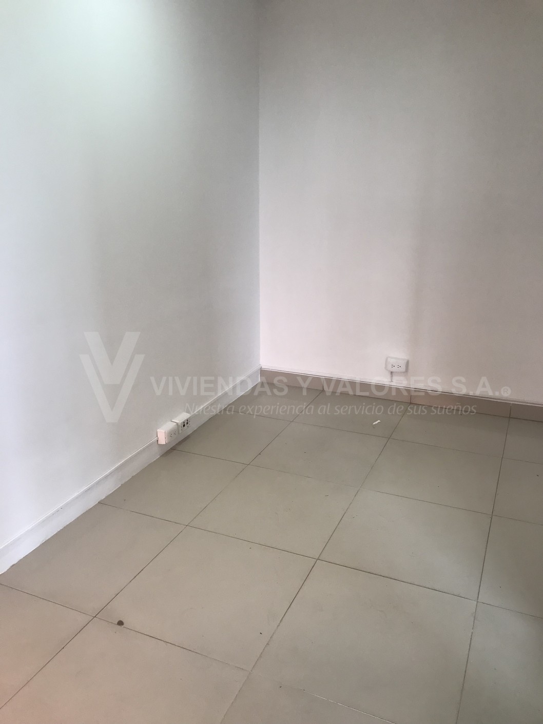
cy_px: 362
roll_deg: -0.6
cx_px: 272
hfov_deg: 49.7
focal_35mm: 28
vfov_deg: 63.4
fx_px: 586
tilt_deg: -17.0
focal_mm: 3.99
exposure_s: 1/120
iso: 40
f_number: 1.8
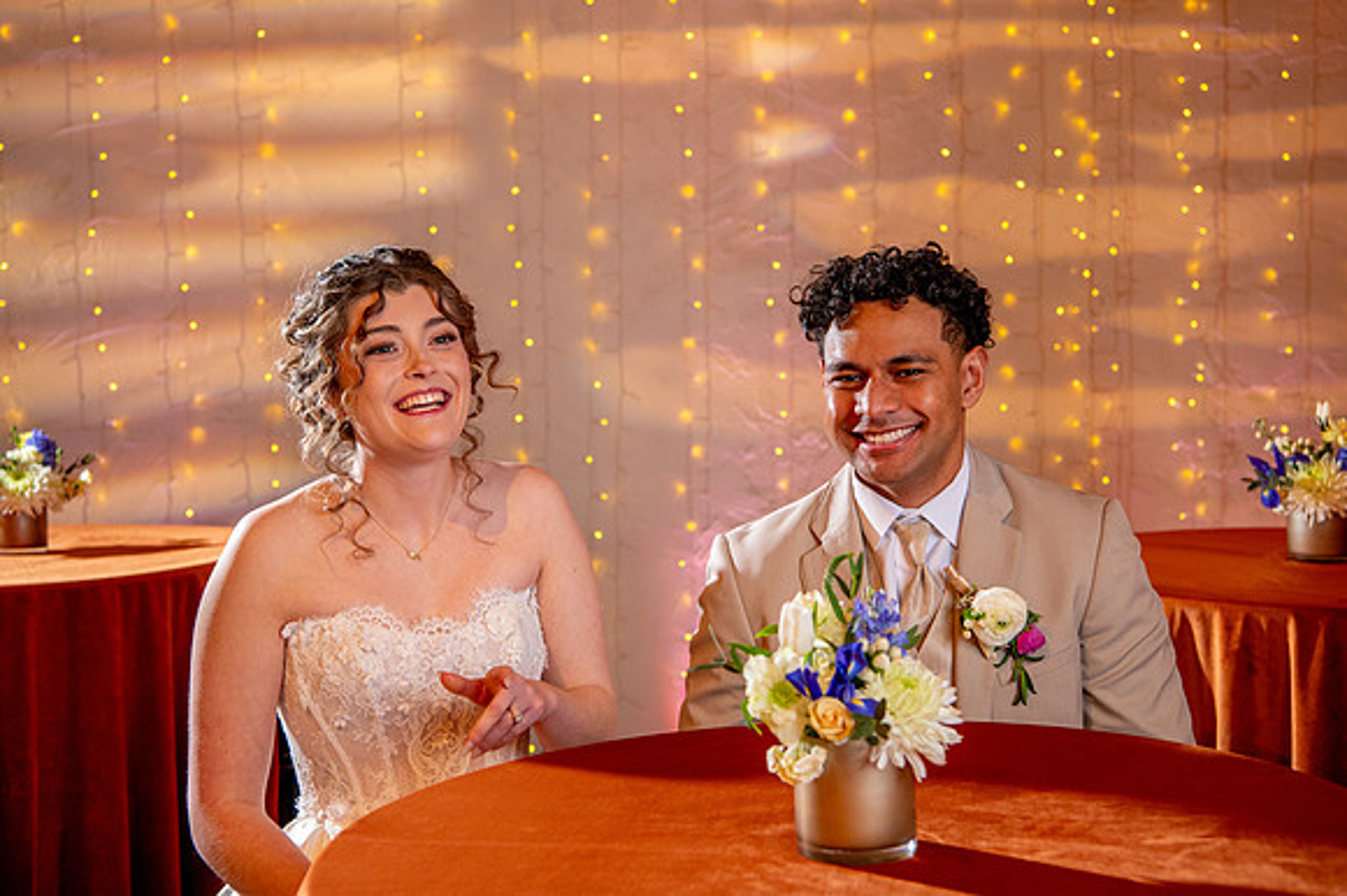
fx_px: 2095
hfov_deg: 35.6
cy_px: 448
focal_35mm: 56
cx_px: 674
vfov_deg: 24.1
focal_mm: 55
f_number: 5
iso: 2000
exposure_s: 1/125
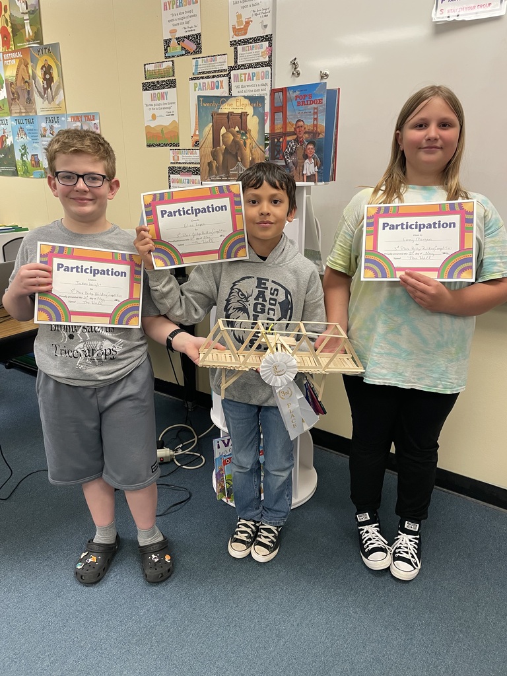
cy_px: 338
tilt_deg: -18.4
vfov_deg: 67.3
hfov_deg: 53.1
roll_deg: +0.4
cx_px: 254
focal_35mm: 26
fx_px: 508
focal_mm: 4.2
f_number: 1.6
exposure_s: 1/60
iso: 100
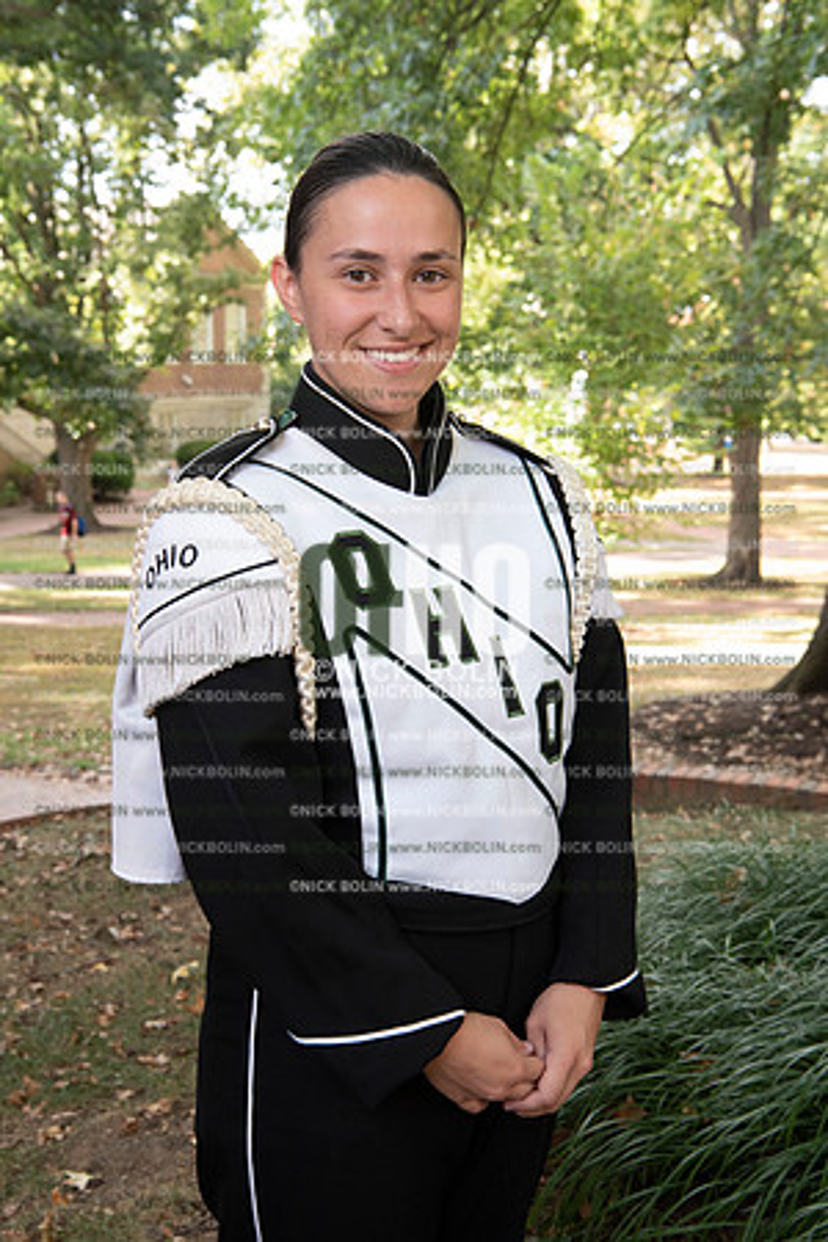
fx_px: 1725
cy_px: 621
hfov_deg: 27.0
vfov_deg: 39.6
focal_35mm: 50
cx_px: 414
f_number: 8
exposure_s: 1/100
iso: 800
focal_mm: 50
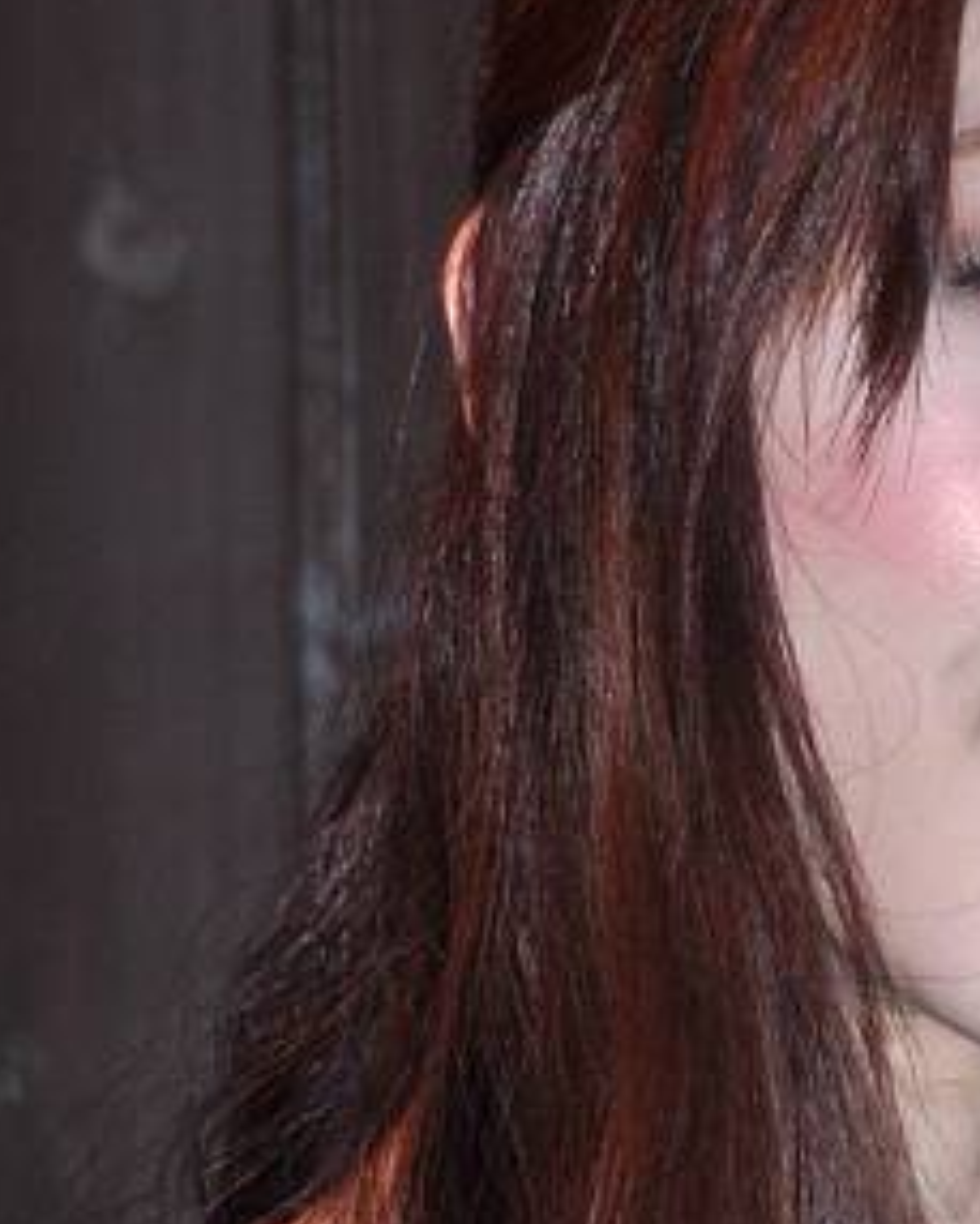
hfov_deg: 1.5
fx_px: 36381
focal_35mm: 1004
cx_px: 952
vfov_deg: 1.9
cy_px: 1485
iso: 200
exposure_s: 1/125
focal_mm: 170
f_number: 6.3
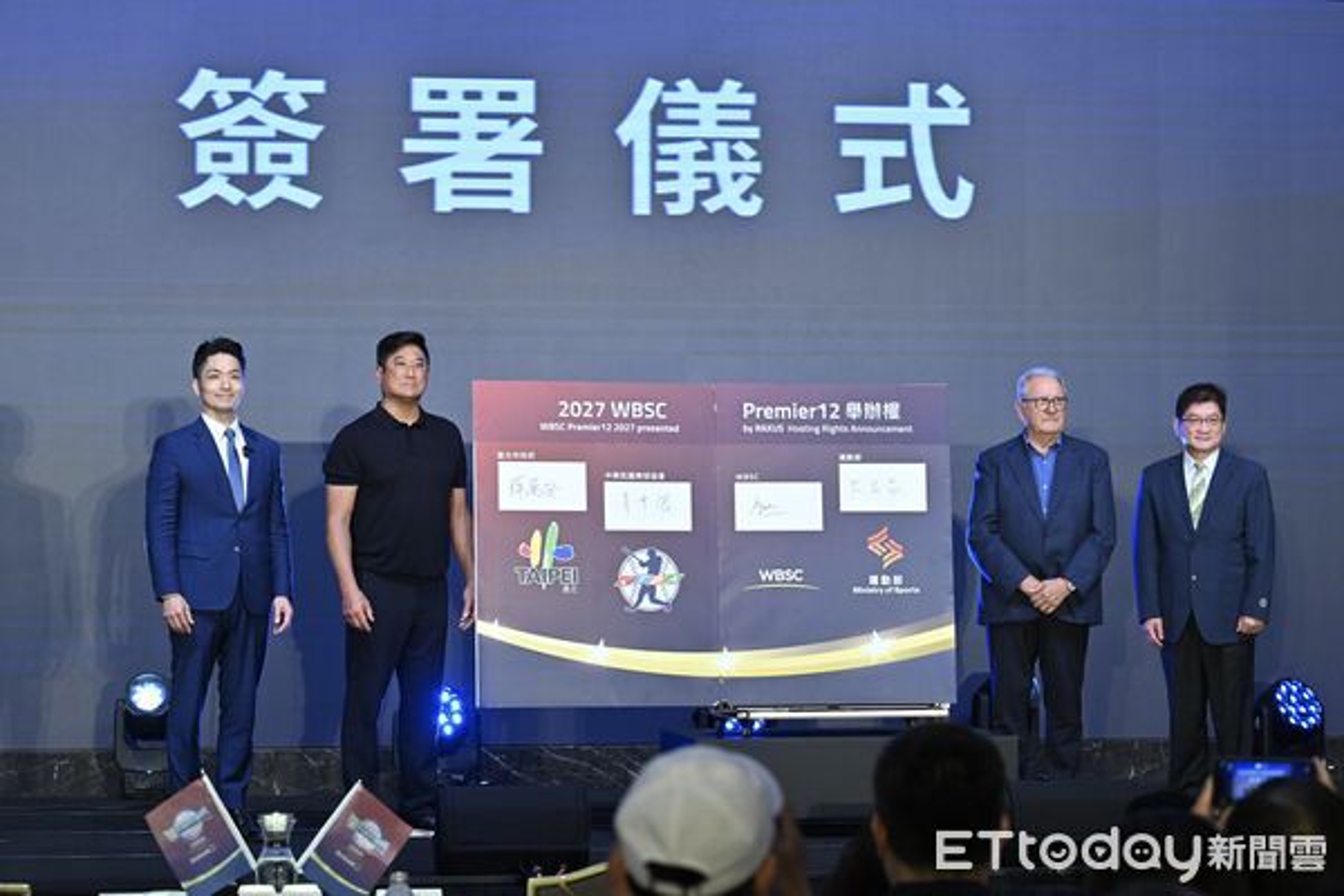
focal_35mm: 94
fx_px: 3509
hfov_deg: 21.7
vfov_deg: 14.6
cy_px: 448
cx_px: 672
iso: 2500
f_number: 5.6
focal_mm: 94
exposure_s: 1/320
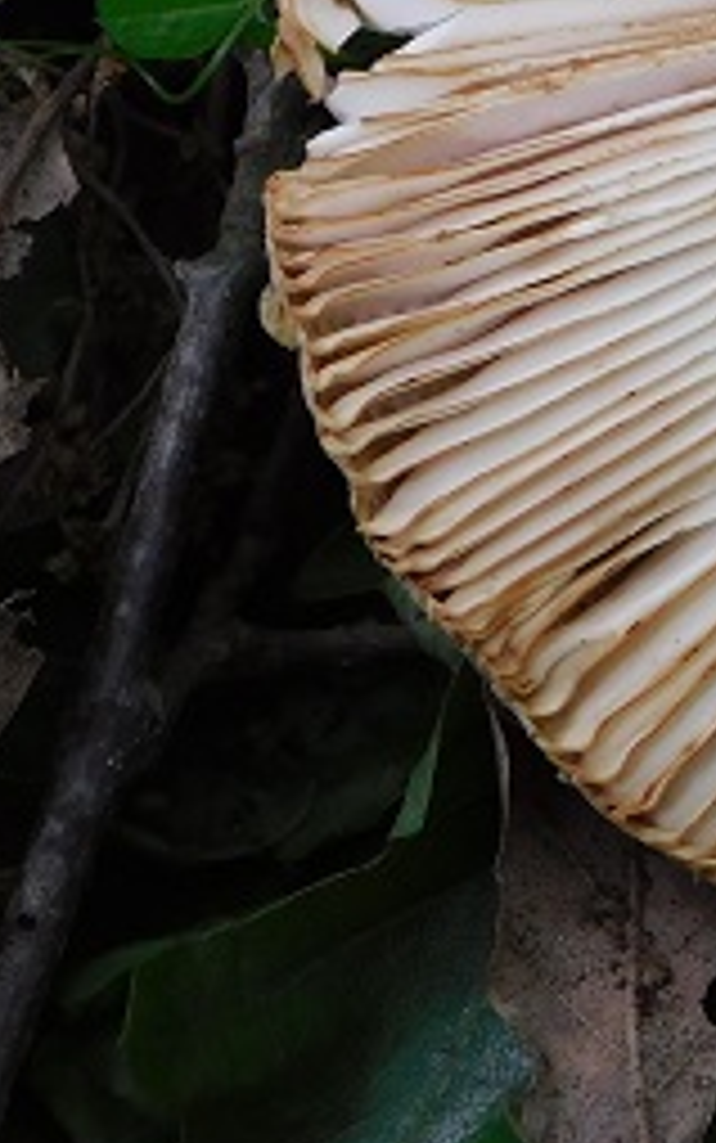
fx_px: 5302
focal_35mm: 170
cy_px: -176
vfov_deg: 12.1
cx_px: 1387
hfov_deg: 7.4
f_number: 3.8
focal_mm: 9
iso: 125
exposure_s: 1/50
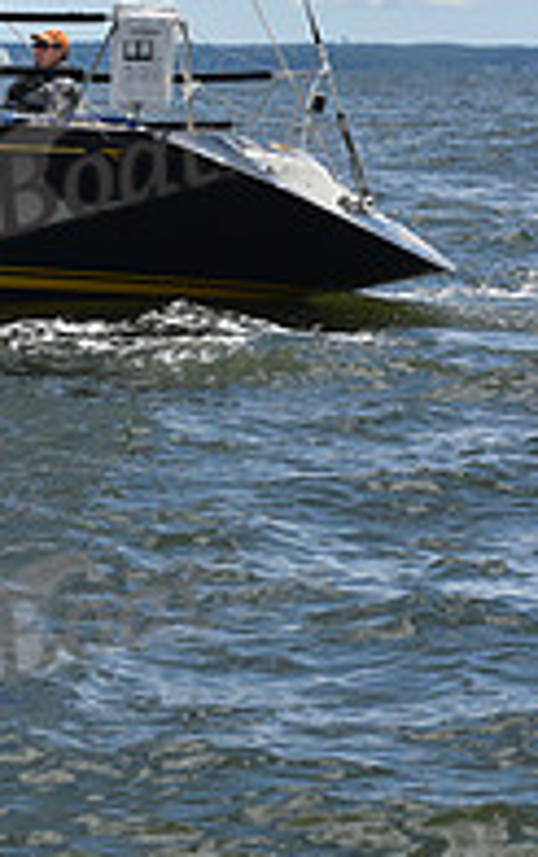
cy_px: 33
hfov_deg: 6.1
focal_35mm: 211
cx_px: -507
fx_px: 4936
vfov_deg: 9.9
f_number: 10
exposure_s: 1/800
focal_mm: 70
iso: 250
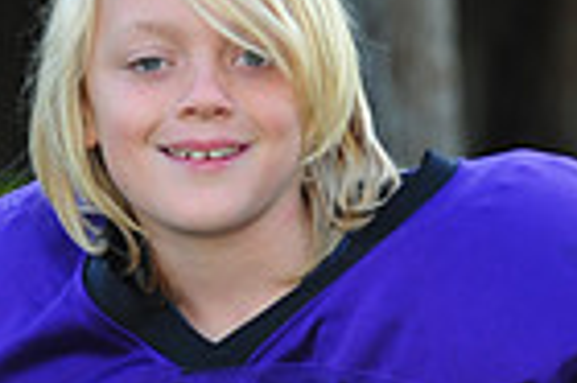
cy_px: 667
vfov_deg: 3.4
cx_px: 99
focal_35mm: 407
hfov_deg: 5.1
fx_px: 6516
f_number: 4.5
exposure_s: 1/60
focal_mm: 98
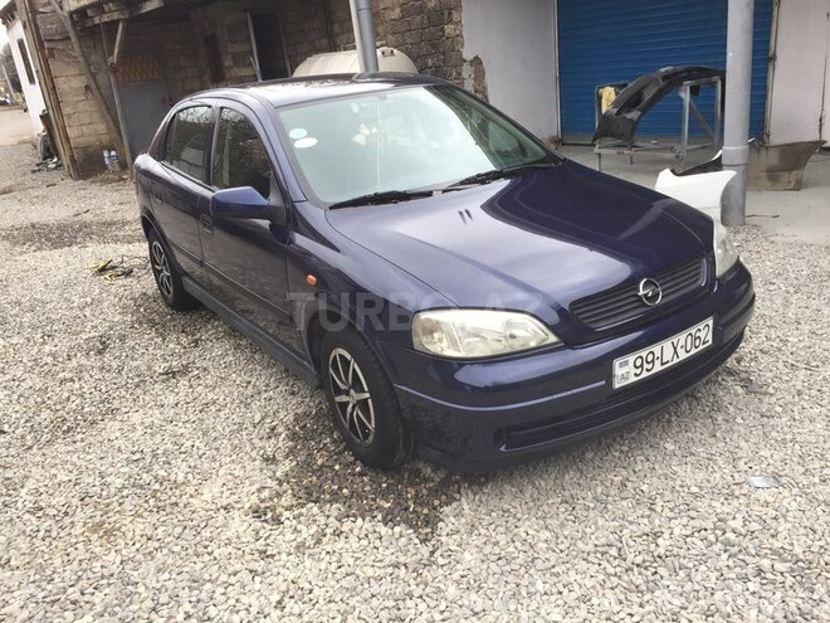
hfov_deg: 61.7
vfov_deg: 48.2
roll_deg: +6.6
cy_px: 312
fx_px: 695
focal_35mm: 29
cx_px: 415
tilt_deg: -19.4
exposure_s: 1/100
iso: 50
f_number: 2.2
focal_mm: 4.15
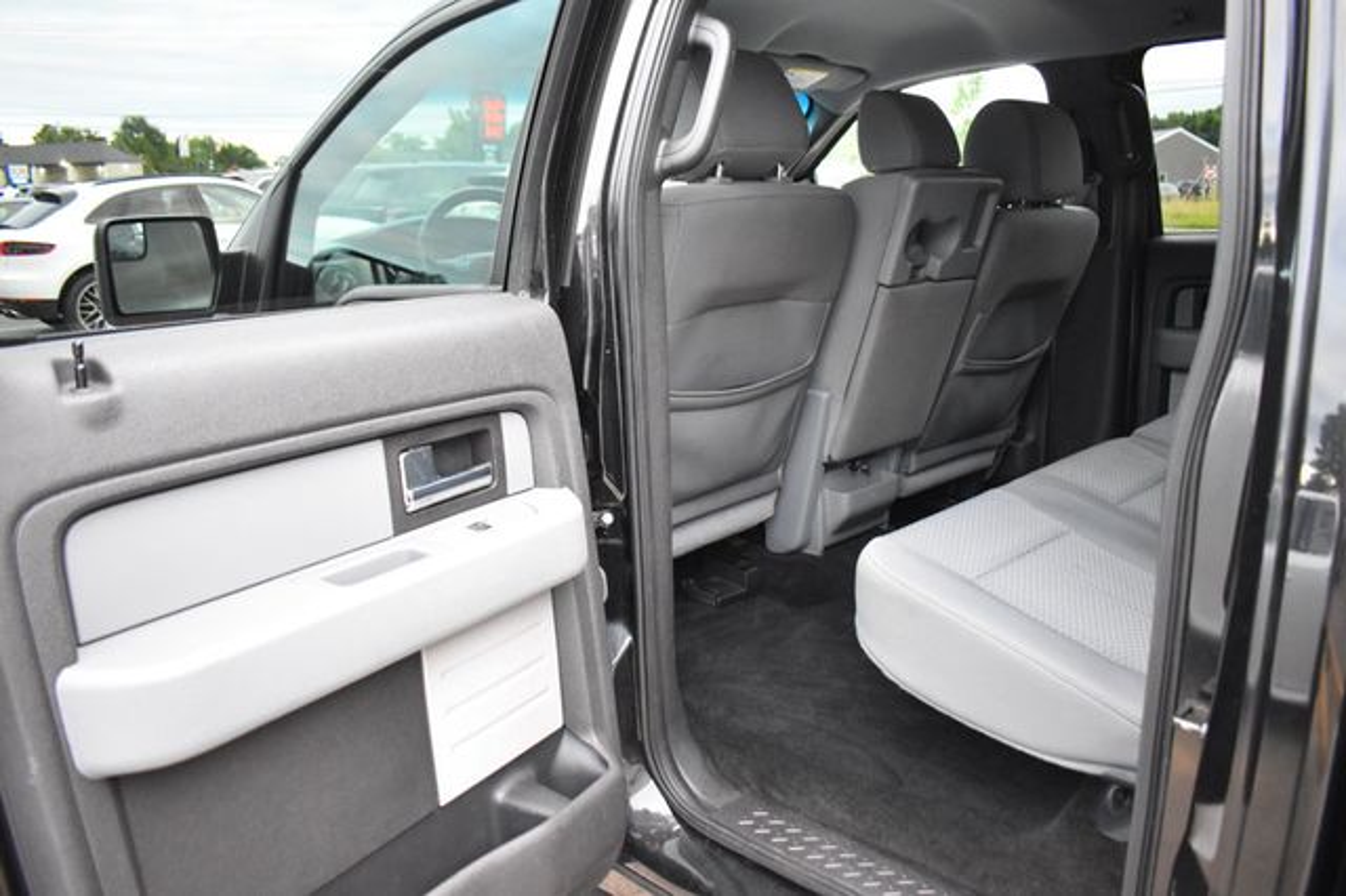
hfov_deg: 67.4
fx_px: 1009
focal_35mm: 27
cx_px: 673
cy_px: 448
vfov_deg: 47.9
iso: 3200
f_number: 3.5
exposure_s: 1/60
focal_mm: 18
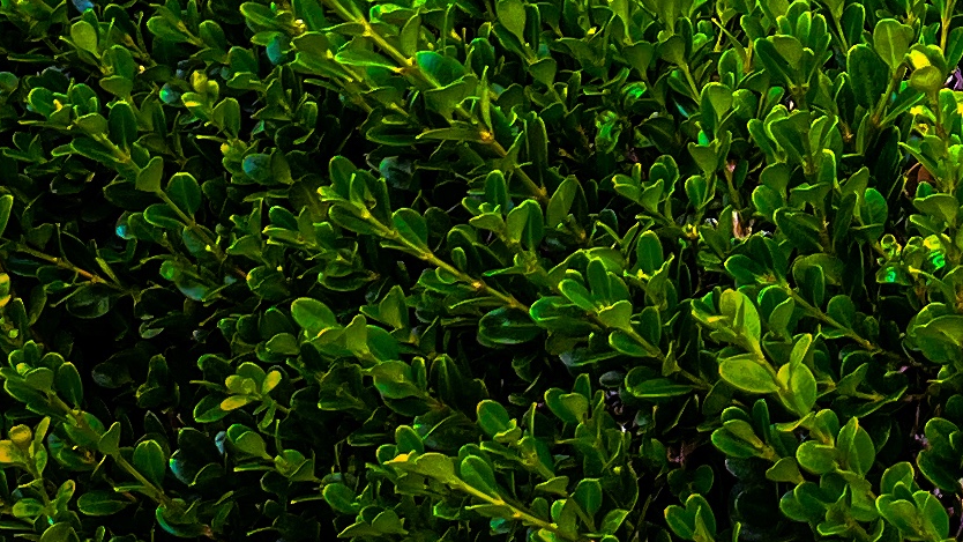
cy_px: -759
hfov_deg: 14.7
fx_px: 3498
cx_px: 1405
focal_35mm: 137
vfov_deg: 8.2
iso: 50
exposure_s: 1/800
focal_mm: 5.7
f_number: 1.5
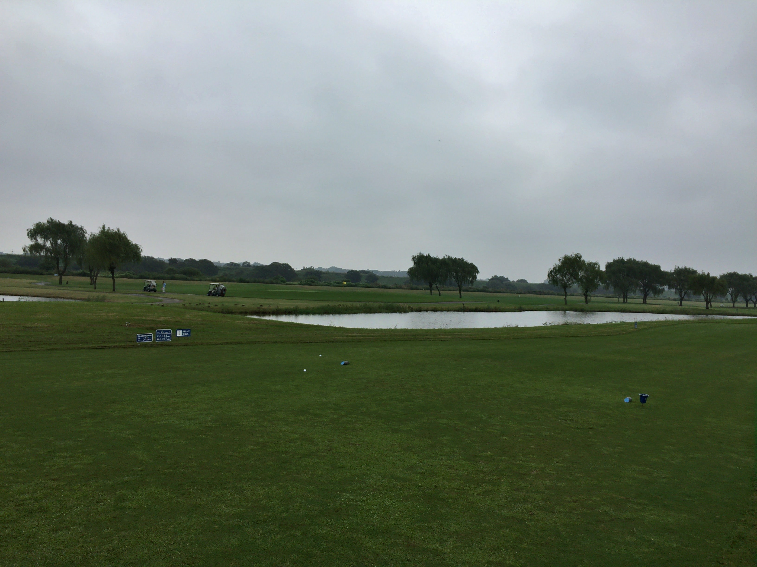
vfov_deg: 48.2
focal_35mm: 29
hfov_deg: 61.7
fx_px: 634
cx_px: 378
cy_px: 284
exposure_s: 1/1980
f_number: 2.2
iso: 32
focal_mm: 4.15
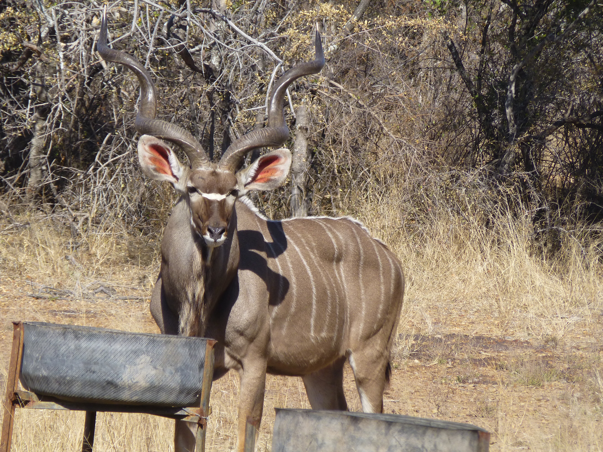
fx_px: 9616
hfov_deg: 3.6
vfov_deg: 2.7
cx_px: 302
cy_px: 226
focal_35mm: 552
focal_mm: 86
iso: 100
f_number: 6.4
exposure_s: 1/250
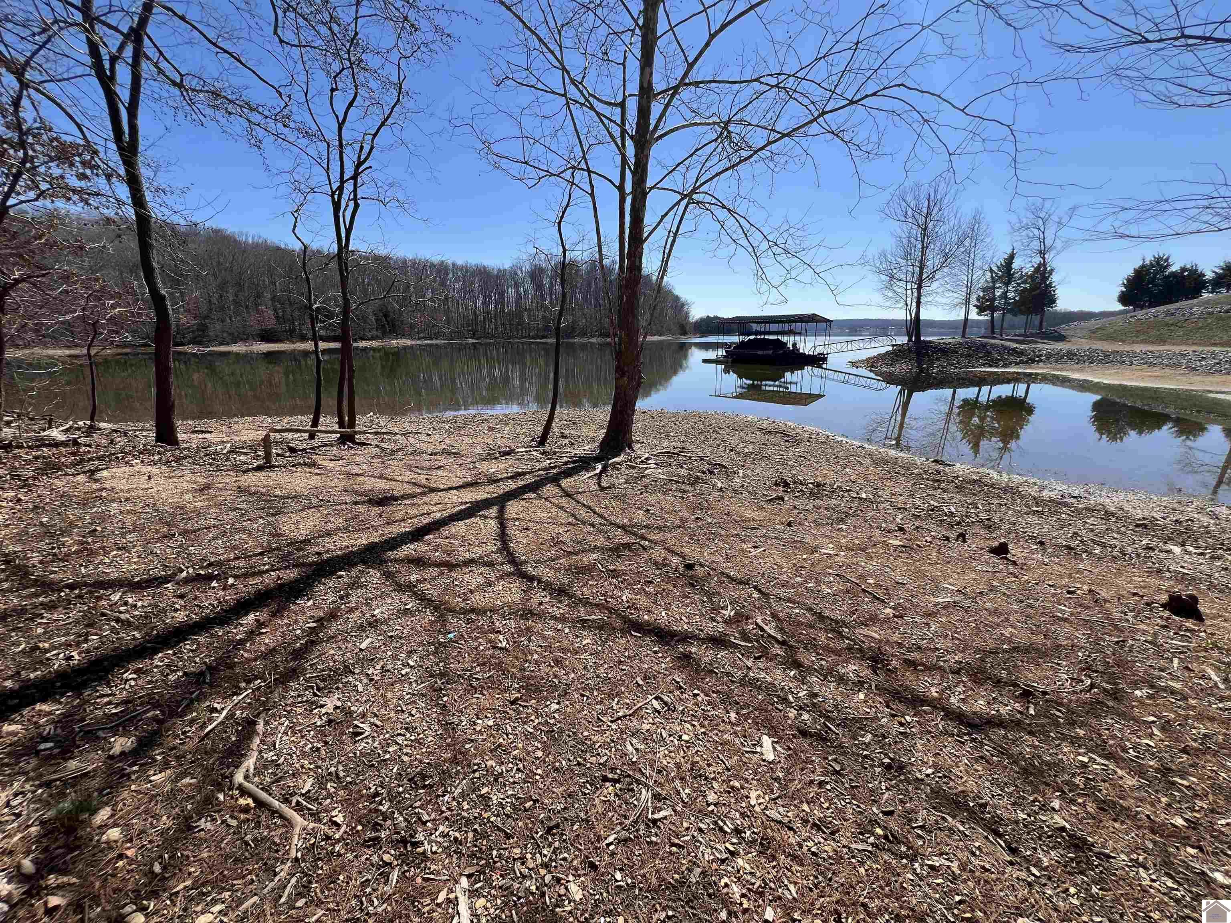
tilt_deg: -13.9
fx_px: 462
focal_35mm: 13
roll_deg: +0.8
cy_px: 462
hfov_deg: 106.2
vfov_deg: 89.9
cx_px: 616
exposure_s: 1/1277
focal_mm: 1.57
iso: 32
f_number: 1.8
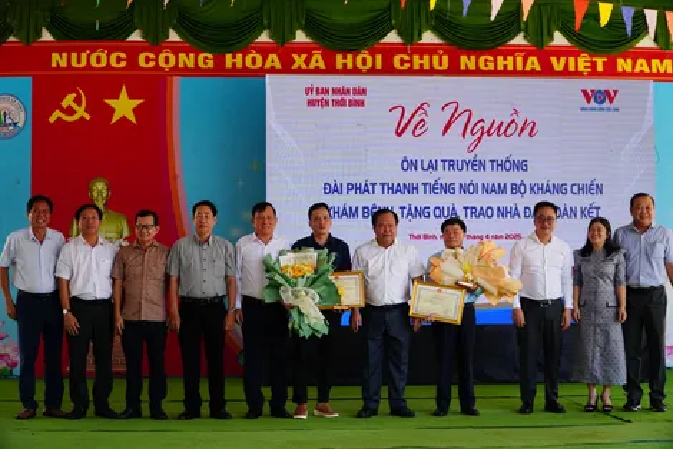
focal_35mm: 52
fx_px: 982
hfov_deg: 37.8
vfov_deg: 25.8
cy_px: 224
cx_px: 336
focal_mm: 35
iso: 100
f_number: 4
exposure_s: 1/125
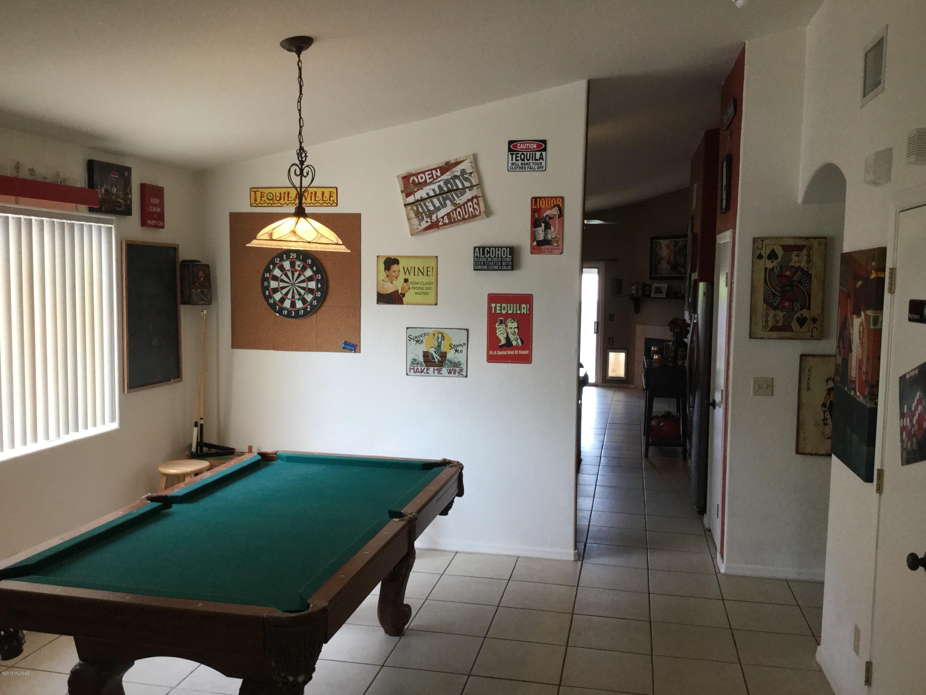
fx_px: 829
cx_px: 463
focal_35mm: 31
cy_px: 348
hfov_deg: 58.4
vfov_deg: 45.4
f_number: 2.4
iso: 25
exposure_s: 1/30
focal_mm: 3.3
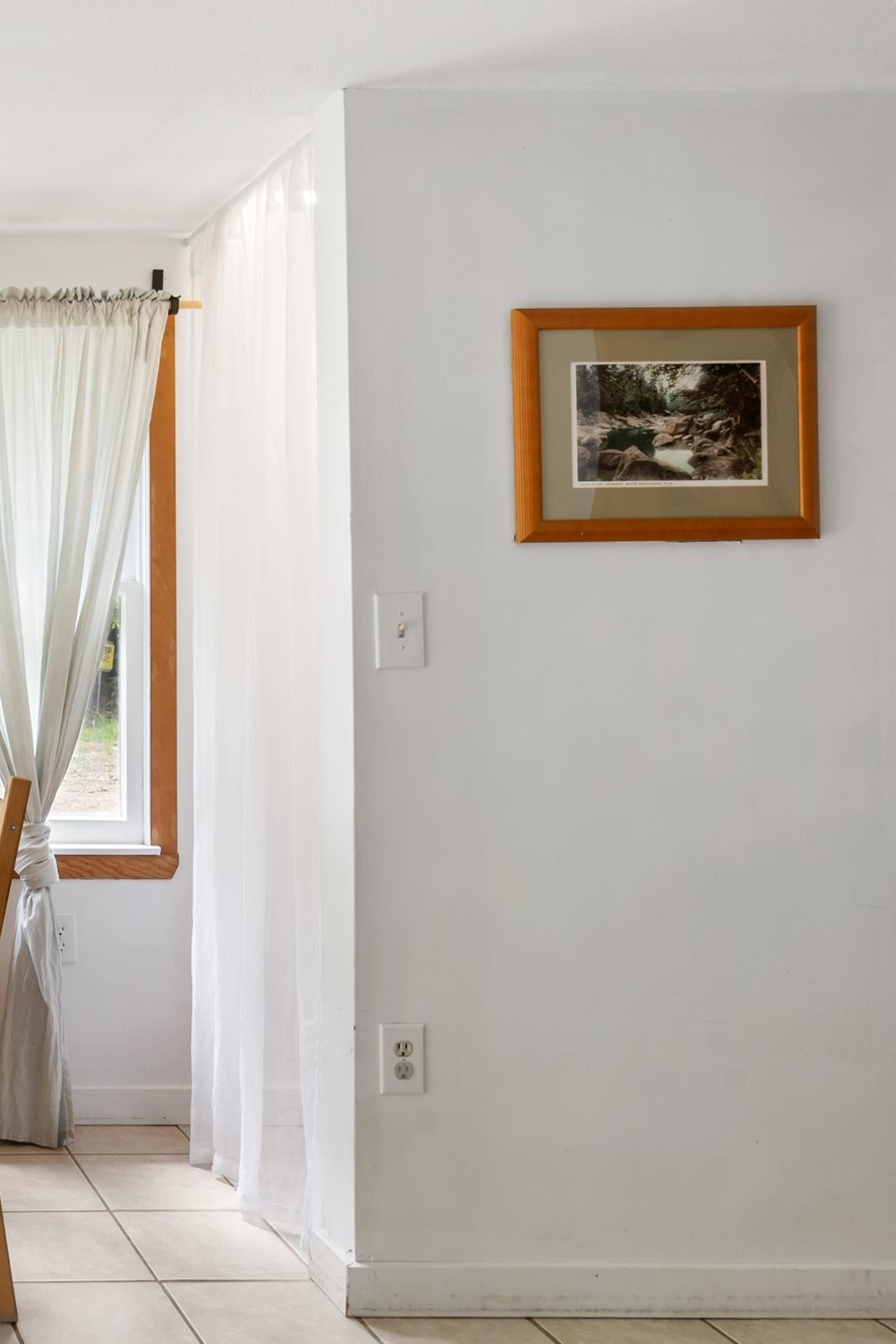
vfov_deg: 51.9
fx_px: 1381
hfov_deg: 28.7
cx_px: -295
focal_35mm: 37
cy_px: 681
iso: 320
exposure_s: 1/5
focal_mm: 16
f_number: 9
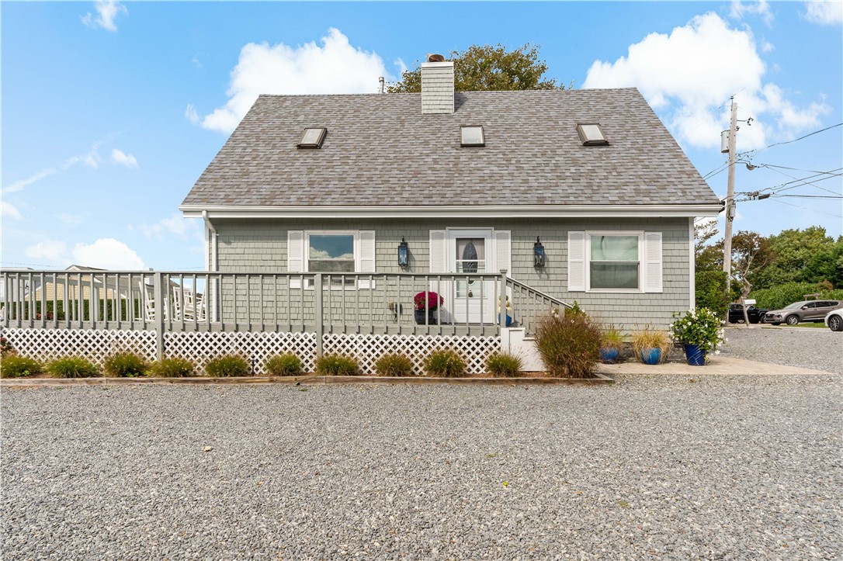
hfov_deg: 90.0
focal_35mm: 18
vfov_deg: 67.3
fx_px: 421
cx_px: 422
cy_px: 280
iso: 100
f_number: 22
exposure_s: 1/25
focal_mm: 18
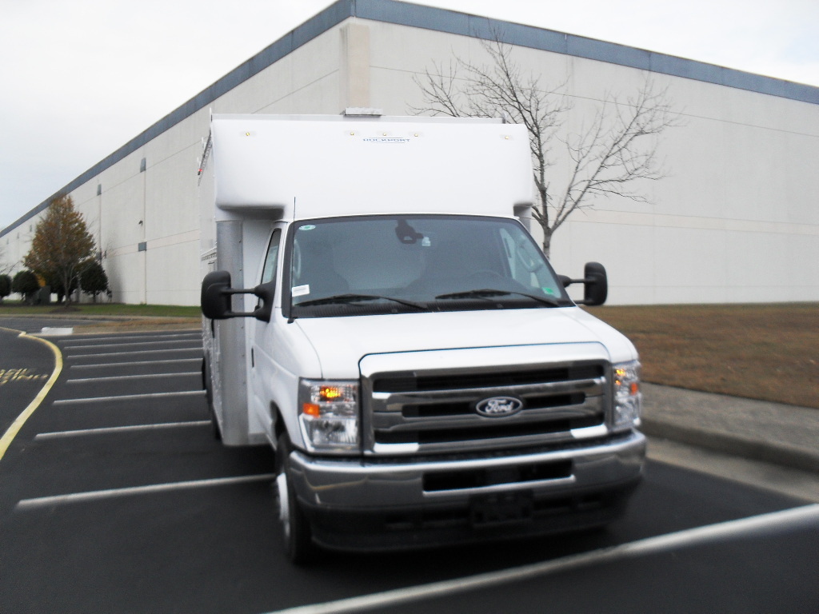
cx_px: 410
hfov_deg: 52.6
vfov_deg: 40.7
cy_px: 307
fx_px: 828
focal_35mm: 35
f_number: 3.2
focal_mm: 6.3
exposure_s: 1/500
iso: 100
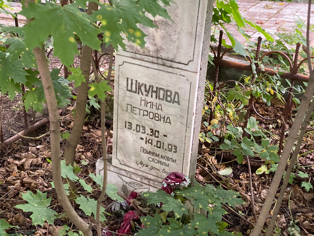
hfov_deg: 36.8
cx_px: 157
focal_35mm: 52
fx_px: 472
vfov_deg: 28.0
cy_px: 118
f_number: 2
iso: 640
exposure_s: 1/58
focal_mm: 6
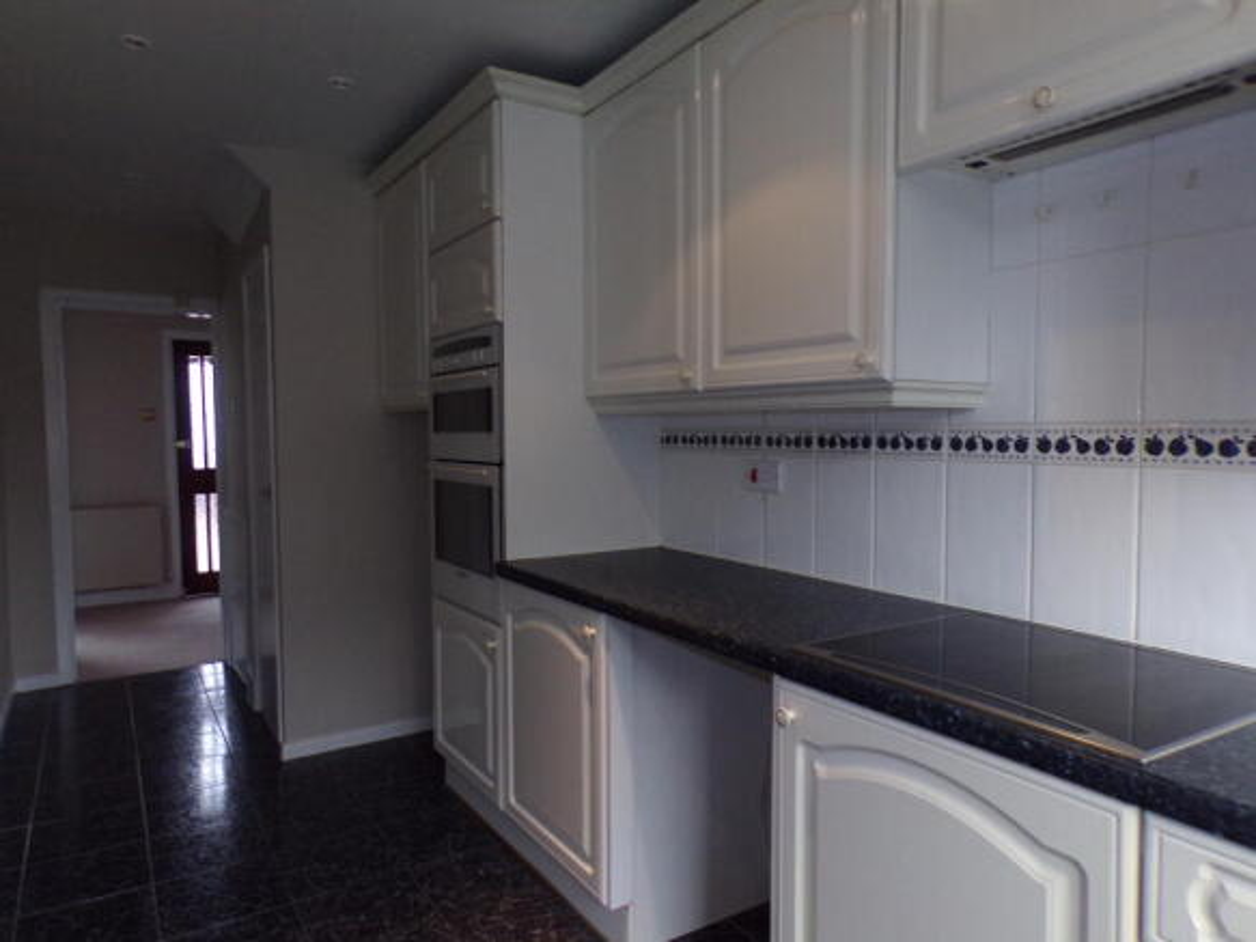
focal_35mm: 24
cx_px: 628
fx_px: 871
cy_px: 471
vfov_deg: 56.8
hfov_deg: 71.6
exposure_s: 1/60
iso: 200
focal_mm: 4.3
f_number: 3
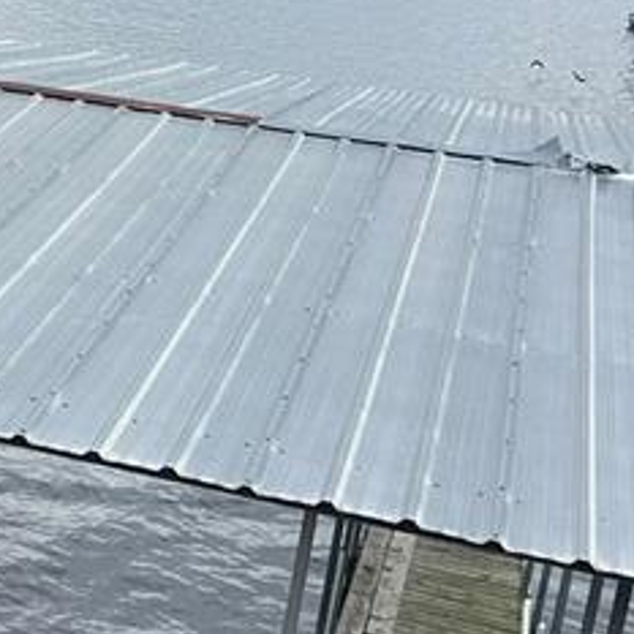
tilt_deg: -14.0
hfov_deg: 14.8
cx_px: -539
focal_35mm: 101
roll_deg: -5.4
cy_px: 242
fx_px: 2093
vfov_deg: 17.2
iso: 50
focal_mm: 5.7
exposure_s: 1/3571
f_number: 1.5
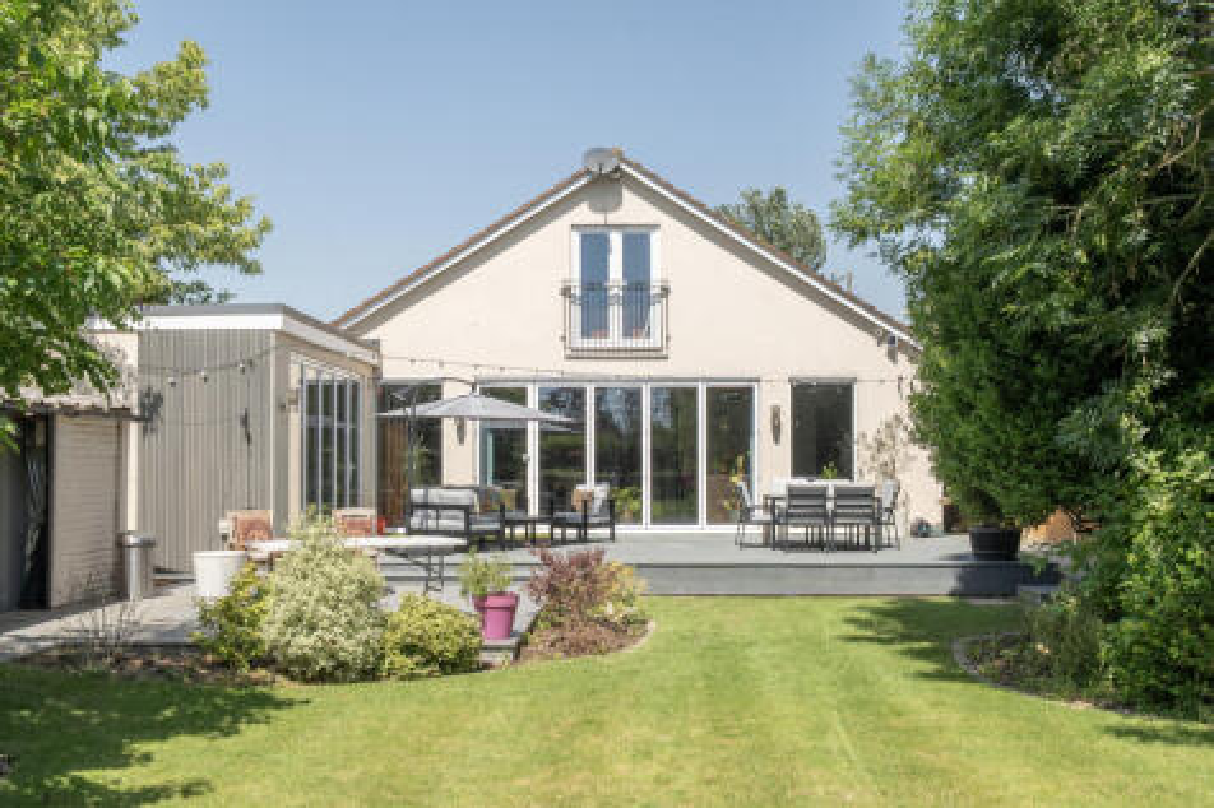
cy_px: 404
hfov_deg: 53.1
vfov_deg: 36.8
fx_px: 1214
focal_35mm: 36
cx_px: 607
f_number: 8
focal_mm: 24
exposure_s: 1/500
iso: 400
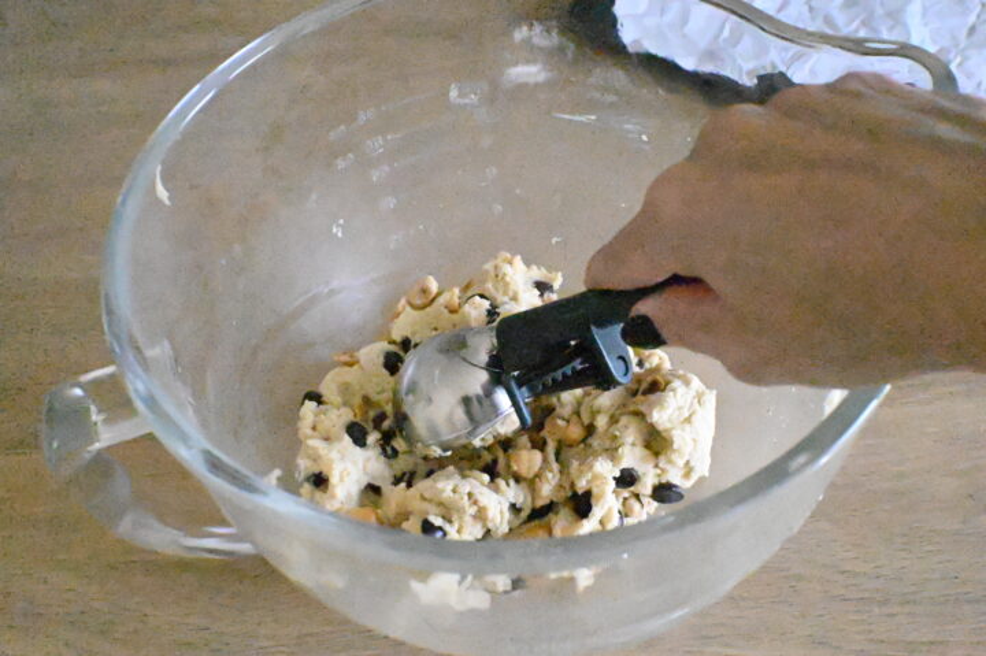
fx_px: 903
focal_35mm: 33
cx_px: 493
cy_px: 328
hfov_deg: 57.3
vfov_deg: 39.9
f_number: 8
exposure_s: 1/3200
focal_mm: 22
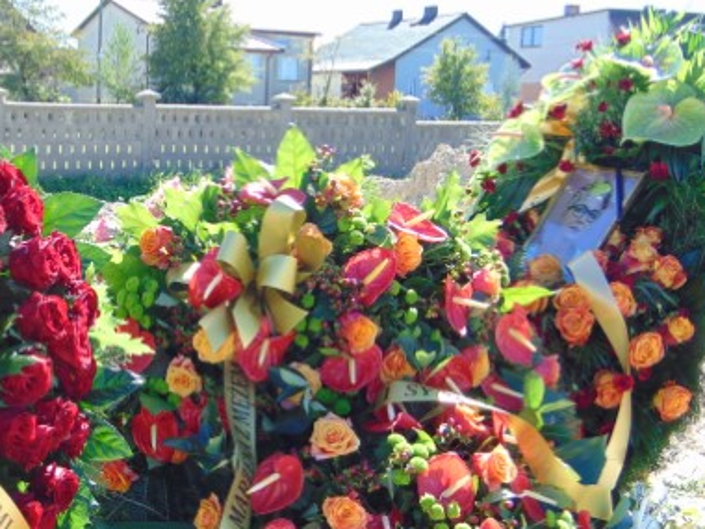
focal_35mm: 59
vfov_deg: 24.5
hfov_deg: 32.0
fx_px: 1202
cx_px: 163
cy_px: 410
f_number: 3.2
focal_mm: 6.3
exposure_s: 1/250
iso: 80
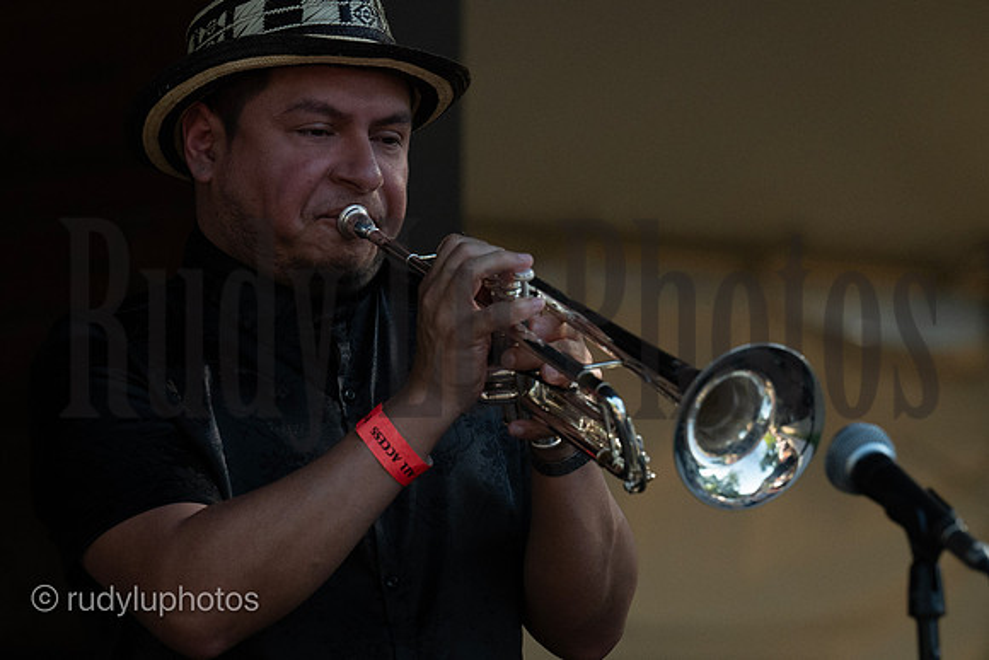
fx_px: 6182
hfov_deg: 9.1
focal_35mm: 225
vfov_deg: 6.1
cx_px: 494
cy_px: 330
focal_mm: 150
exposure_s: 1/4000
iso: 2500
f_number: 4
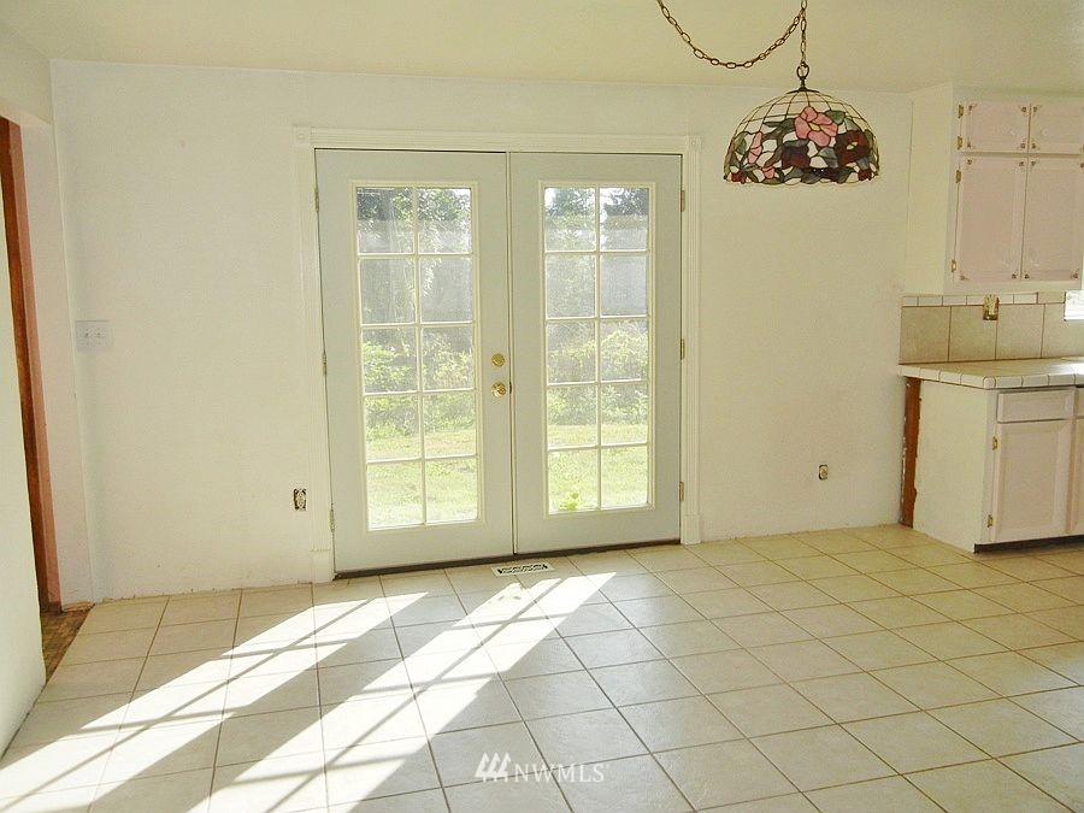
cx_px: 542
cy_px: 406
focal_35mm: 30
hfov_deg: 60.0
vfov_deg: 46.8
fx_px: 939
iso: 160
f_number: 3.5
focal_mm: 5.4
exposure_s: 1/296
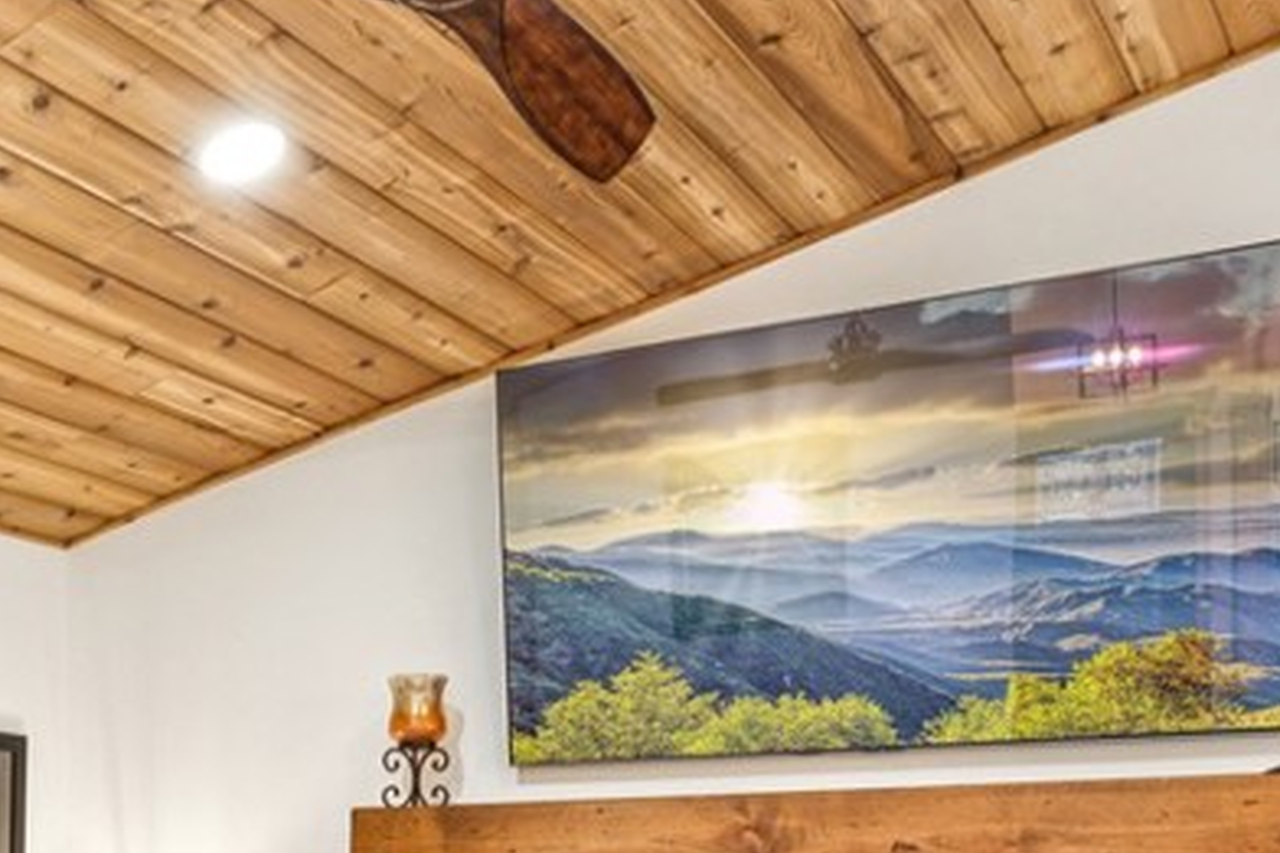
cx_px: 46
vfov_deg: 25.8
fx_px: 1726
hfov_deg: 37.1
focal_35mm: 49
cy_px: 925
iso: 100
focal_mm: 18.6
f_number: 13
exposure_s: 1
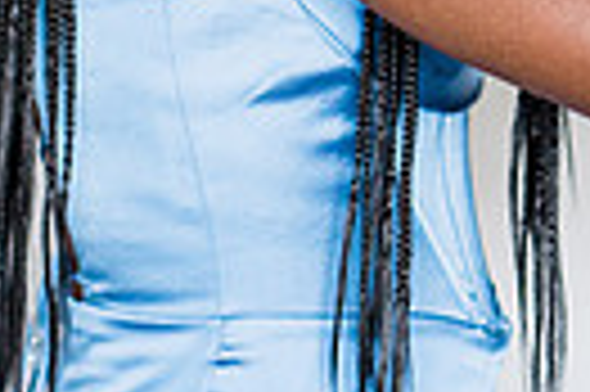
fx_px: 6155
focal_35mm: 376
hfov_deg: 5.4
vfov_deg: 3.6
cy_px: -191
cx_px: 937
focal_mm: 85
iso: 400
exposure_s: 1/160
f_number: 2.2
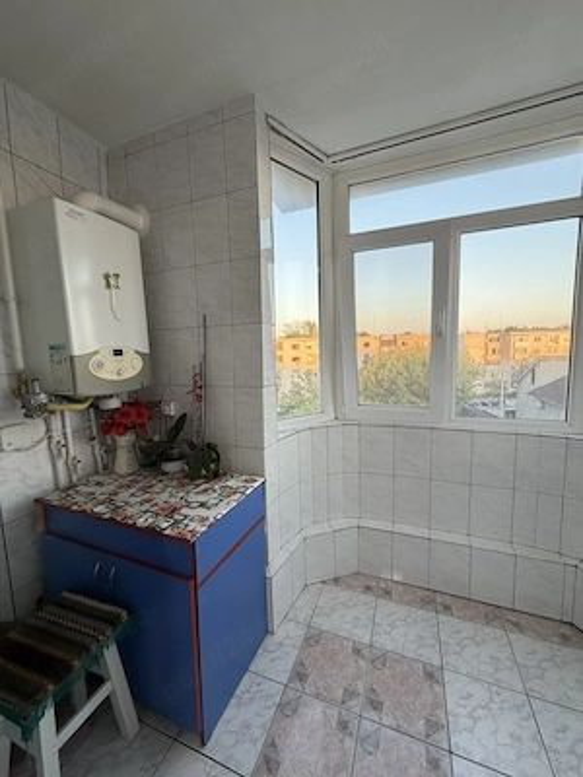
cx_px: 292
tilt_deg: -6.8
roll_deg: +1.5
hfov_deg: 85.7
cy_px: 388
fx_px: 314
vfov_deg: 102.1
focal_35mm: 14
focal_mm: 2.22
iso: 160
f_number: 2.2
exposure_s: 1/121
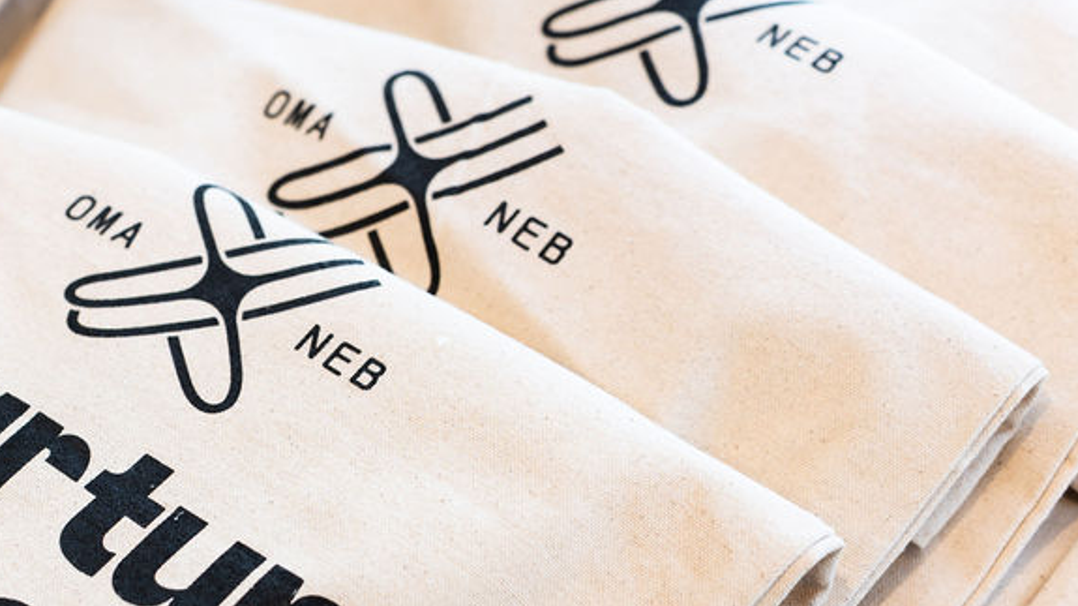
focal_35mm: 84
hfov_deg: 24.9
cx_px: 214
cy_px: 603
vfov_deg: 14.2
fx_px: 2400
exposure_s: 1/125
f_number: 2.8
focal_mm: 45
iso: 160
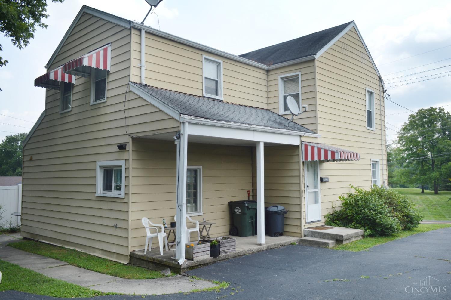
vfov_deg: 43.5
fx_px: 375
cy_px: 150
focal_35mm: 30
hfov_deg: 62.0
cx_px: 226
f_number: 7.1
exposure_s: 1/200
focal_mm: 20
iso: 100
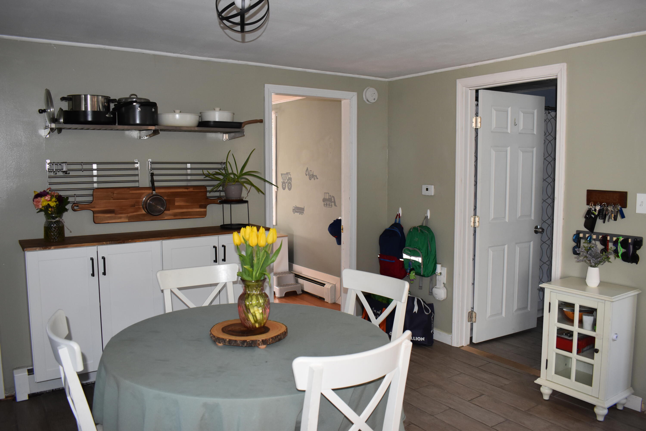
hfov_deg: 67.4
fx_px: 484
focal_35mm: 27
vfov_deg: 47.9
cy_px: 216
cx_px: 323
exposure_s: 1/80
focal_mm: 18
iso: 800
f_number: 4.5
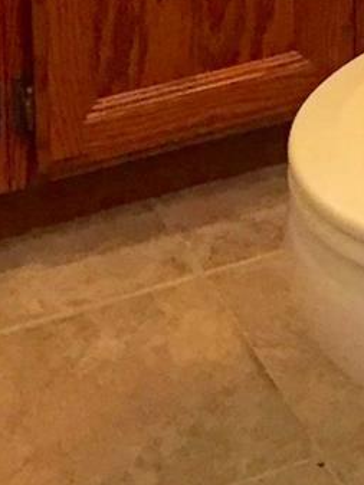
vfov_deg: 10.1
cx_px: 570
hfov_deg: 8.4
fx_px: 2410
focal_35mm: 172
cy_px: -666
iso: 50
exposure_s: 1/30
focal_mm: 4.15
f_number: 2.2
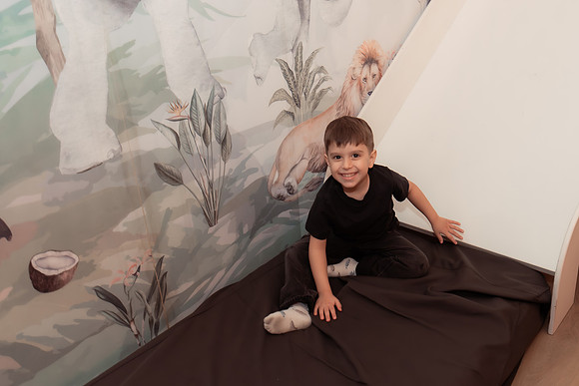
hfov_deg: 50.9
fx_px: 601
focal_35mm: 37
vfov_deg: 35.6
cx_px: 361
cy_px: 218
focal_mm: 30
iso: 1600
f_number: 2.8
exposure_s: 1/250
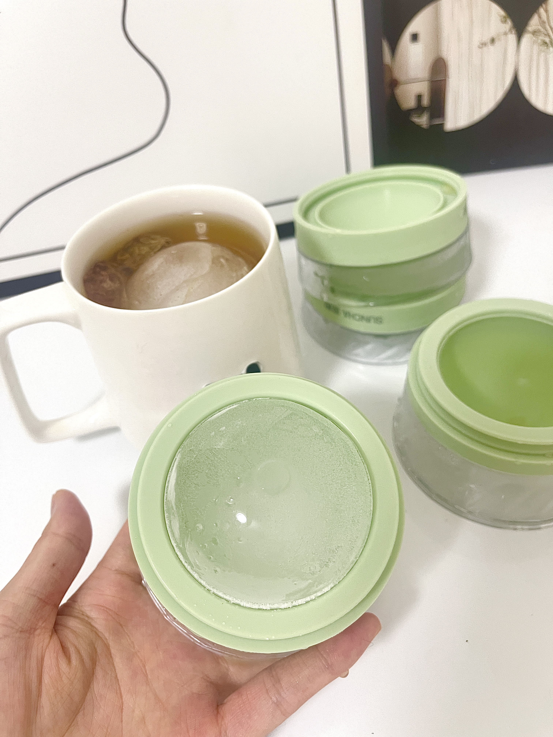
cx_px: 276
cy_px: 368
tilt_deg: -47.2
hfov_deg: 54.9
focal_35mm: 25
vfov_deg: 69.4
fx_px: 533
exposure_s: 1/50
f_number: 1.6
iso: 160
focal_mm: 5.1
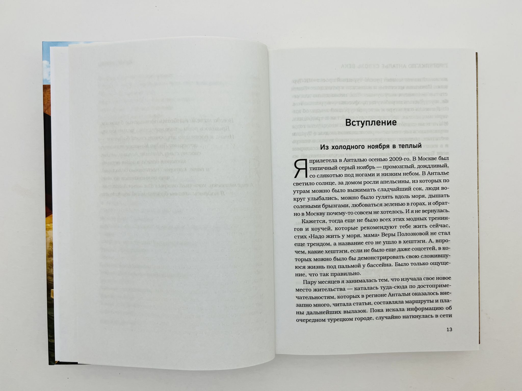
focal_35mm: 26
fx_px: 392
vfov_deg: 53.1
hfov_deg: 67.3
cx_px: 261
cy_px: 196
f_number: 1.6
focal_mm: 5.1
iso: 32
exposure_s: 1/100
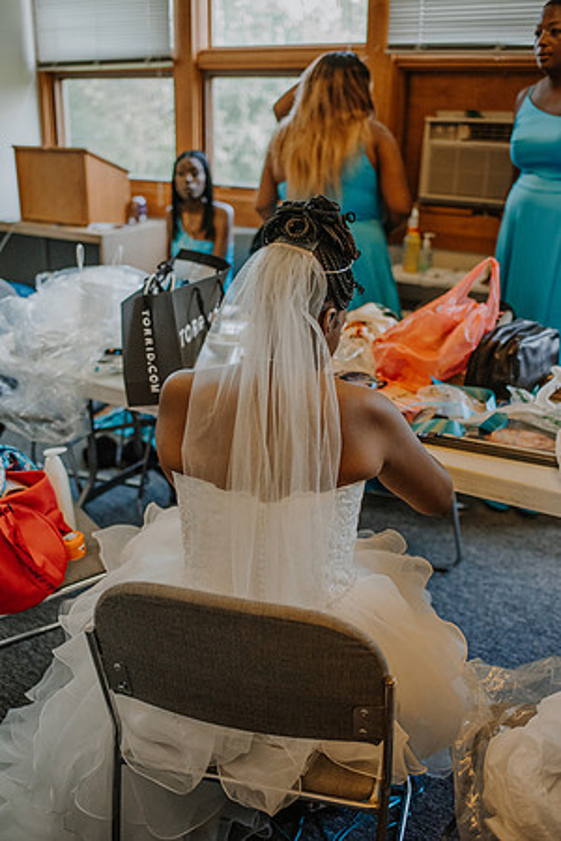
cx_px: 280
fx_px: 818
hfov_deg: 37.9
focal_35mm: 35
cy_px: 420
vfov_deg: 54.4
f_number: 2.2
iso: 2000
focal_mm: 35
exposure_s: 1/1000
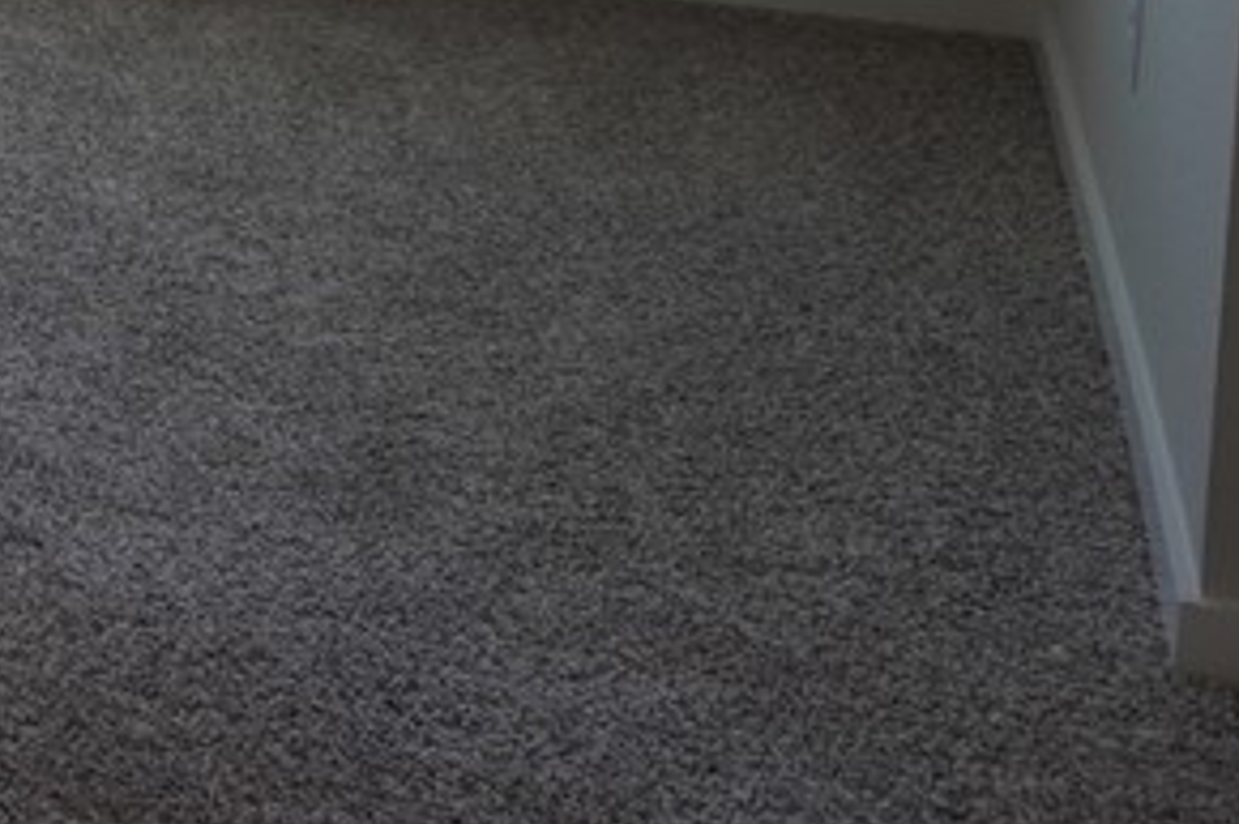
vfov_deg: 13.8
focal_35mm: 90
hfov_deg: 18.5
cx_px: -893
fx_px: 3096
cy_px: -564
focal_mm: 16
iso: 200
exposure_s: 1/60
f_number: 4
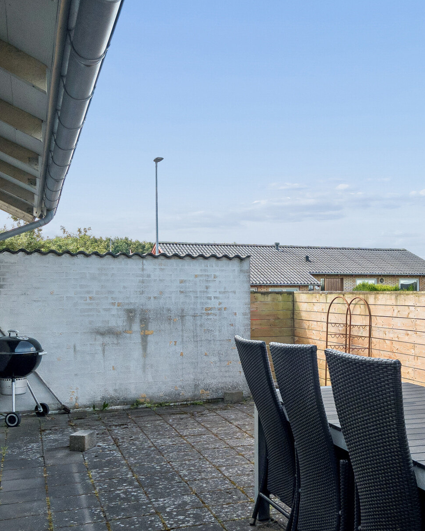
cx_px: 325
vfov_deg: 43.7
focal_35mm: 42
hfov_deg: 34.8
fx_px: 661
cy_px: 304
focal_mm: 18
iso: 320
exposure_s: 1/640
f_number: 5
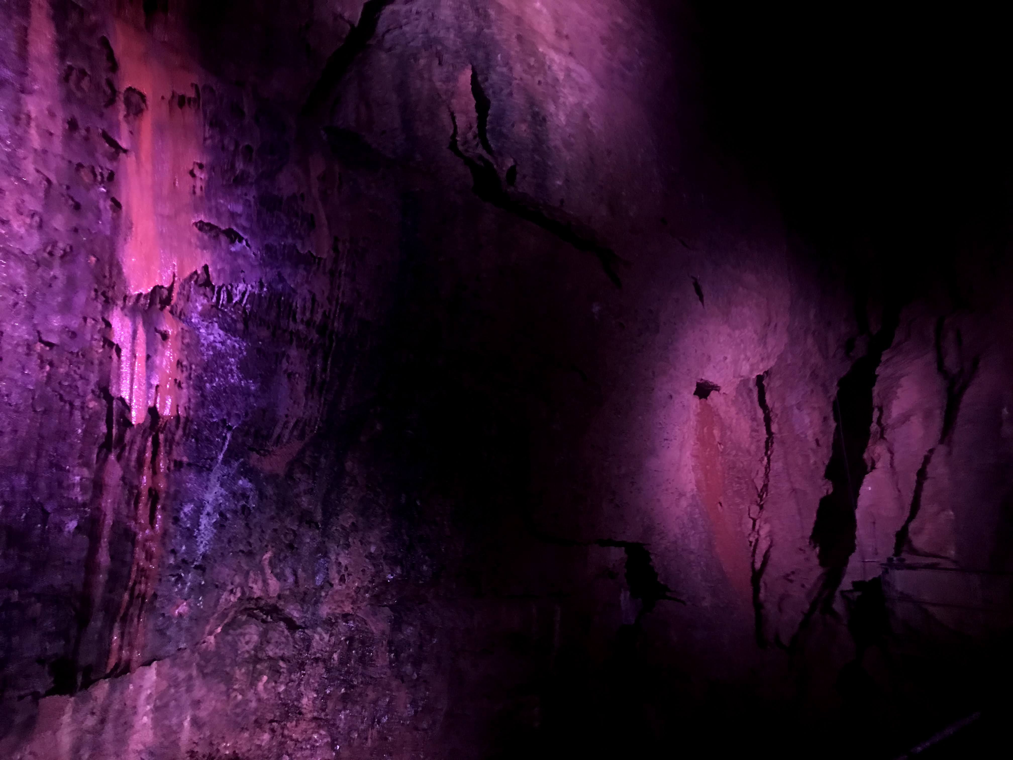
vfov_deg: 49.7
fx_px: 819
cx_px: 506
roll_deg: +0.2
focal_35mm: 28
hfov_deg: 63.4
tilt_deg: +8.6
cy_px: 380
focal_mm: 3.99
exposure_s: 1/6
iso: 80
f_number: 1.8
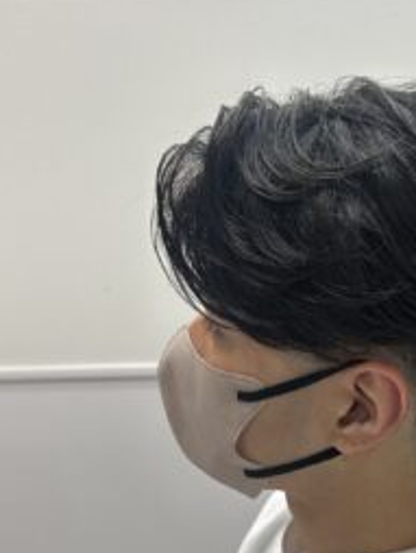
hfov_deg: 30.6
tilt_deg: -16.7
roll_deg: -0.1
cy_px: 372
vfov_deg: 40.6
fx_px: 736
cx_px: 348
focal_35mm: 46
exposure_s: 1/100
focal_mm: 5.7
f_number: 1.5
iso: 64
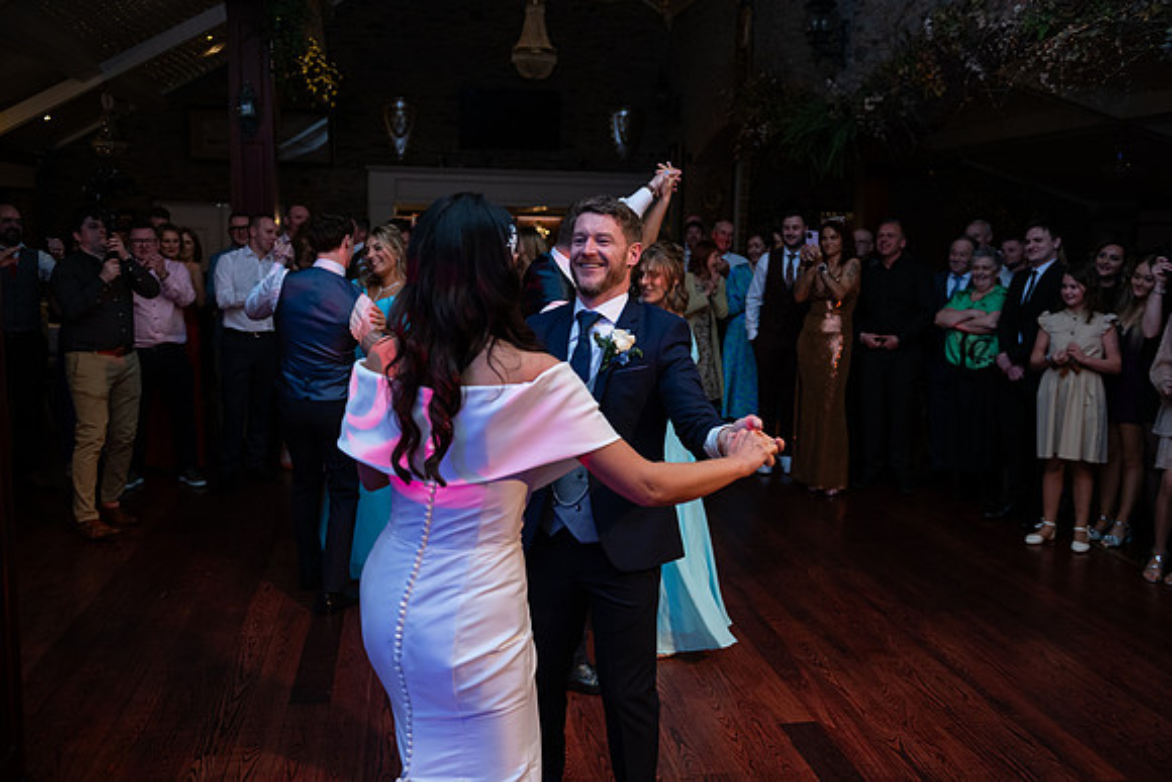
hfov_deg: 55.8
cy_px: 391
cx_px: 586
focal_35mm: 34
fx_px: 1107
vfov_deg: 38.9
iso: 640
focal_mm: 34
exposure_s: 1/160
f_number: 3.5
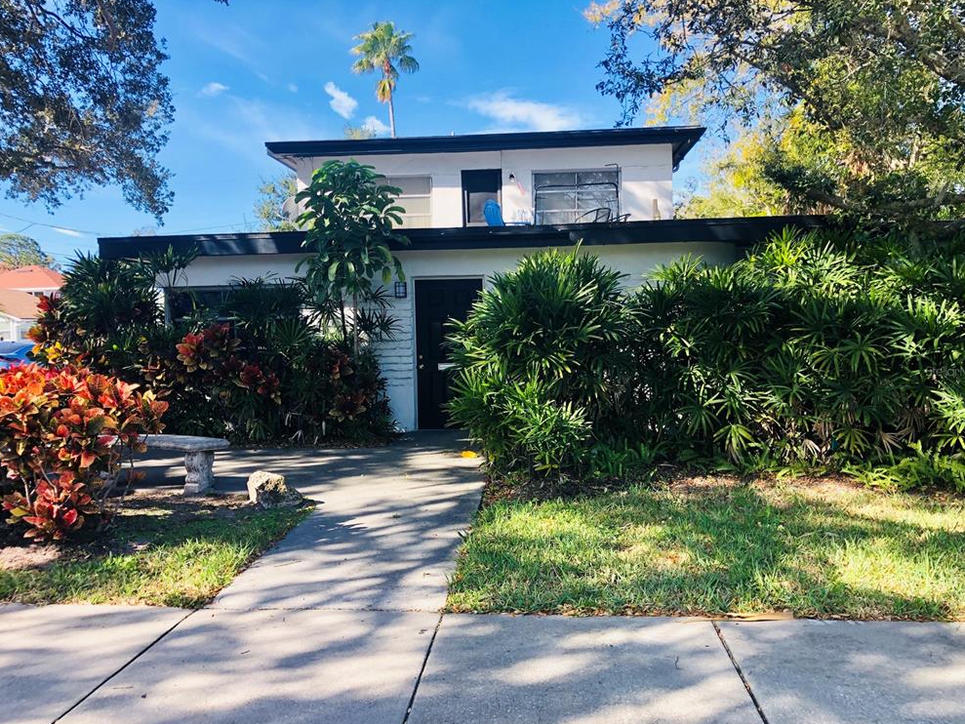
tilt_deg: -3.0
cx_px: 485
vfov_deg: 48.2
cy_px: 371
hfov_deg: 61.7
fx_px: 809
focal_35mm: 29
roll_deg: +0.9
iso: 20
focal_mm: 3.99
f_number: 1.8
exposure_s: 1/495
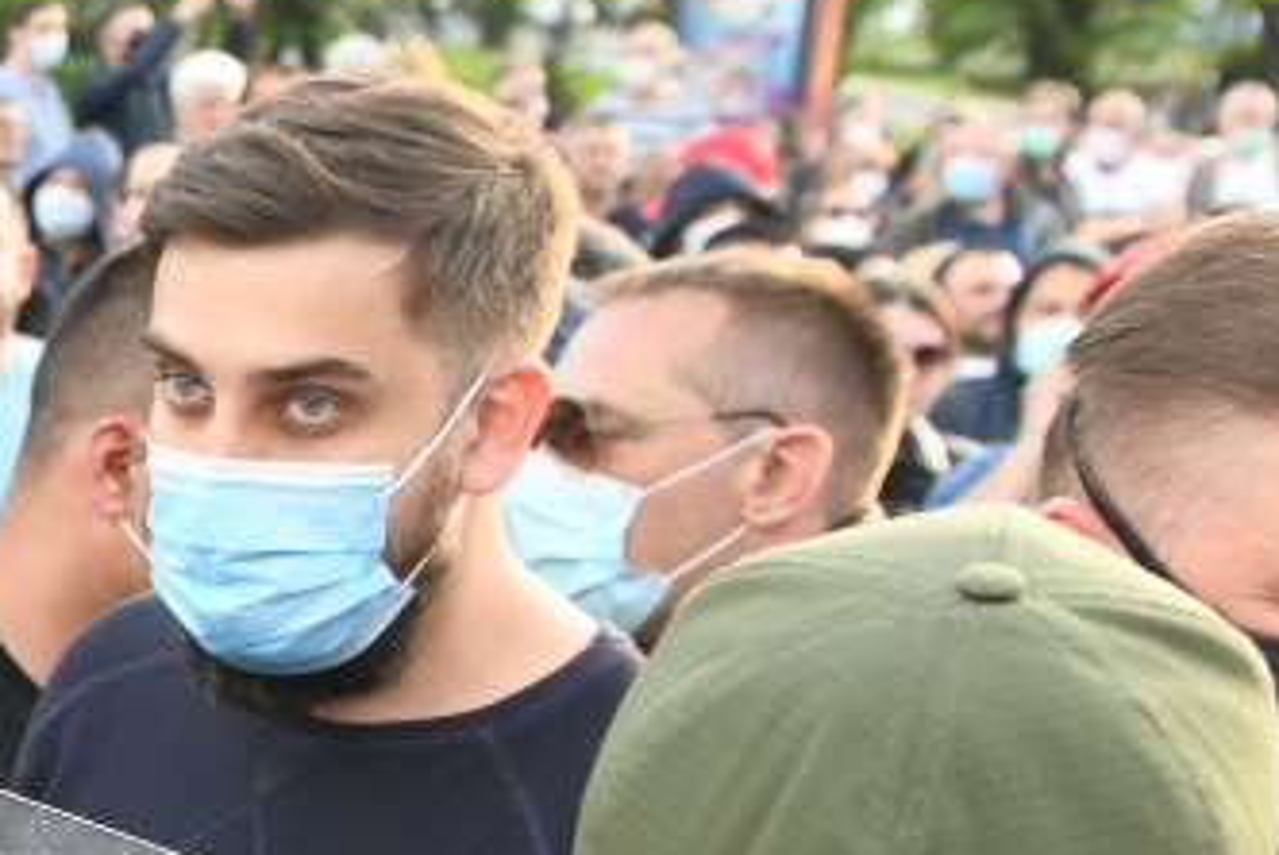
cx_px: -1163
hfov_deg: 14.8
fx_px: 4160
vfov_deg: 11.3
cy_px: 1221
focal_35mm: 117
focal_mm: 24
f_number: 4.5
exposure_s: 1/250
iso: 640
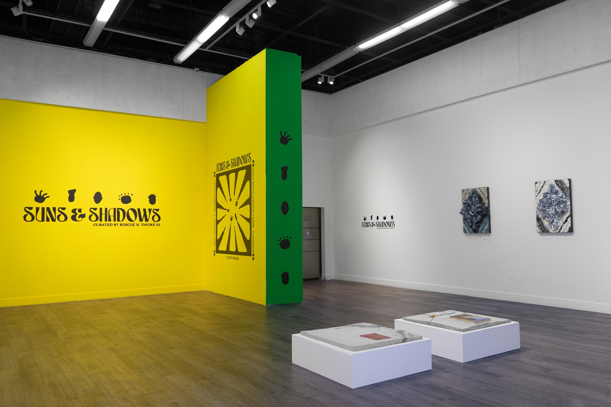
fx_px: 475
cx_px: 306
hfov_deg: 65.5
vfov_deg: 46.4
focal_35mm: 28
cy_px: 204
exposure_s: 1/160
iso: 640
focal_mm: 28
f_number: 4
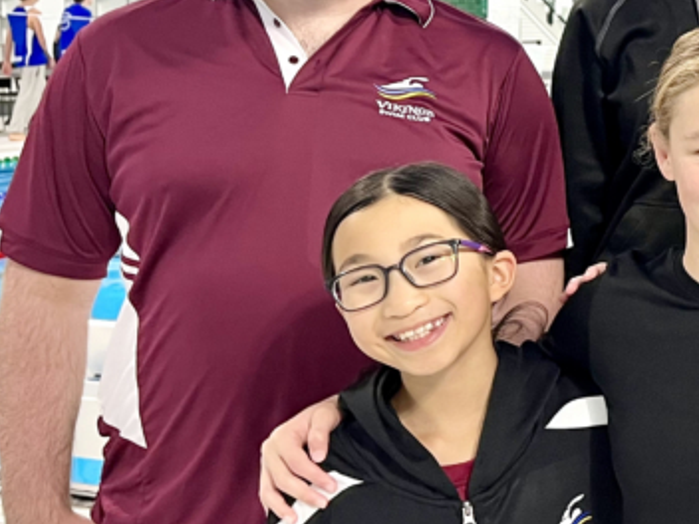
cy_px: 129
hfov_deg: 22.2
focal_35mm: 76
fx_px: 1535
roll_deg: -0.5
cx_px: 979
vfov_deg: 19.2
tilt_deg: -4.9
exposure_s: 1/60
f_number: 1.6
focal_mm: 5.1
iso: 125
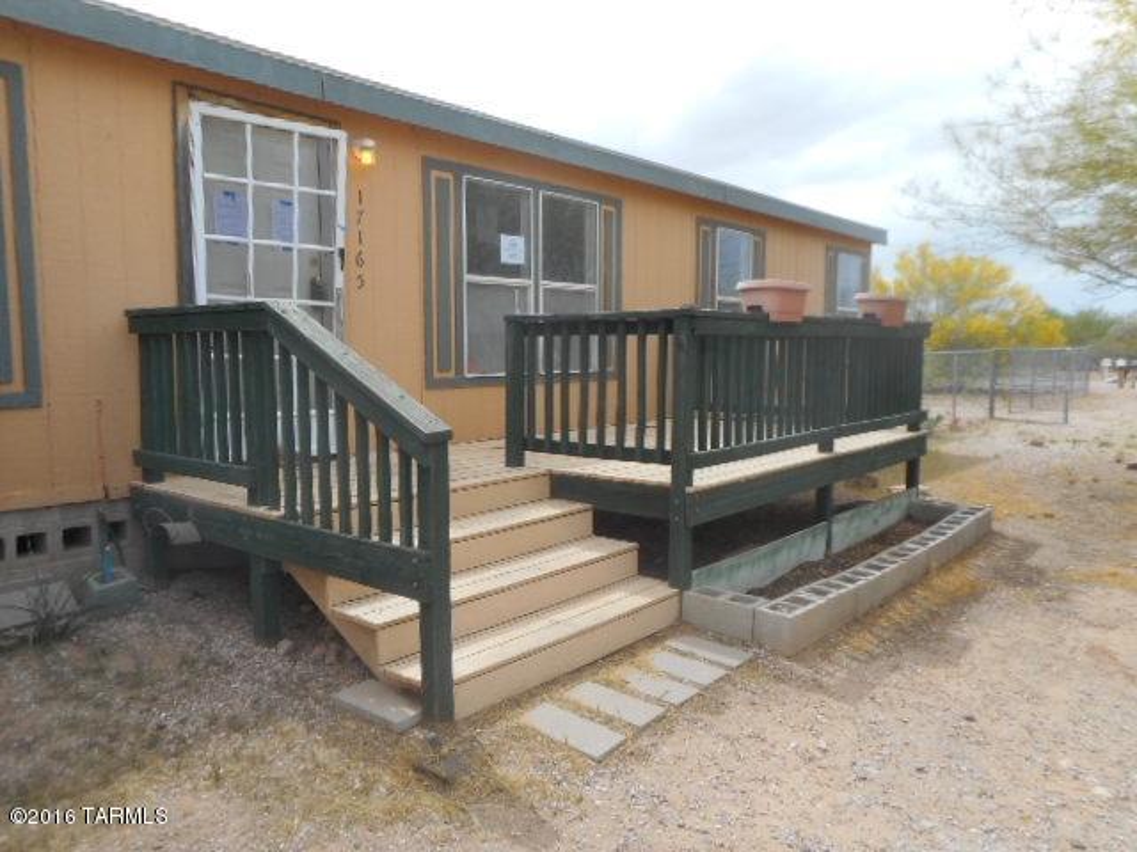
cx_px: 568
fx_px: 821
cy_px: 426
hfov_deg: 69.4
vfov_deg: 54.9
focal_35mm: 25
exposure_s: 1/500
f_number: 3.7
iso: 80
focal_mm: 4.5
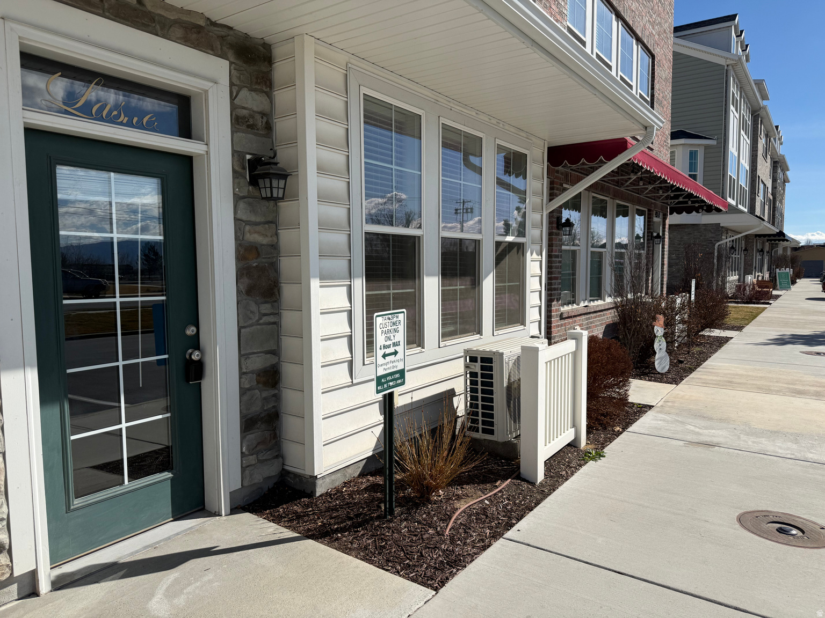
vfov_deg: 56.8
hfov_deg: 71.6
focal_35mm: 24
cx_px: 412
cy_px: 309
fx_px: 572
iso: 80
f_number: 1.78
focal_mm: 6.76
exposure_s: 1/7353
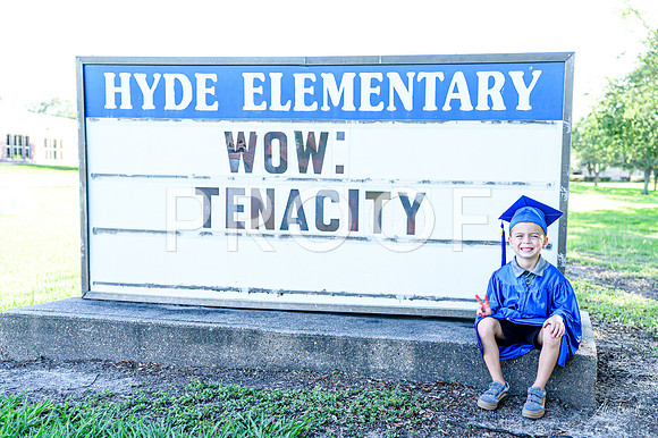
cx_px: 414
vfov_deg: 30.3
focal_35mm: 44
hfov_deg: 44.1
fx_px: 804
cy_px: 275
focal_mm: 35
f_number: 2.8
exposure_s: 1/640
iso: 250
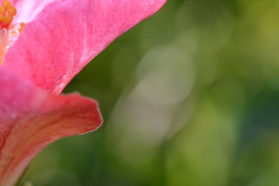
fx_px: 1721
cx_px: 34
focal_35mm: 222
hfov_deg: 9.2
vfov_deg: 6.2
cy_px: 15
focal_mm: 90
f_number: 11
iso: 200
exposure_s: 1/180
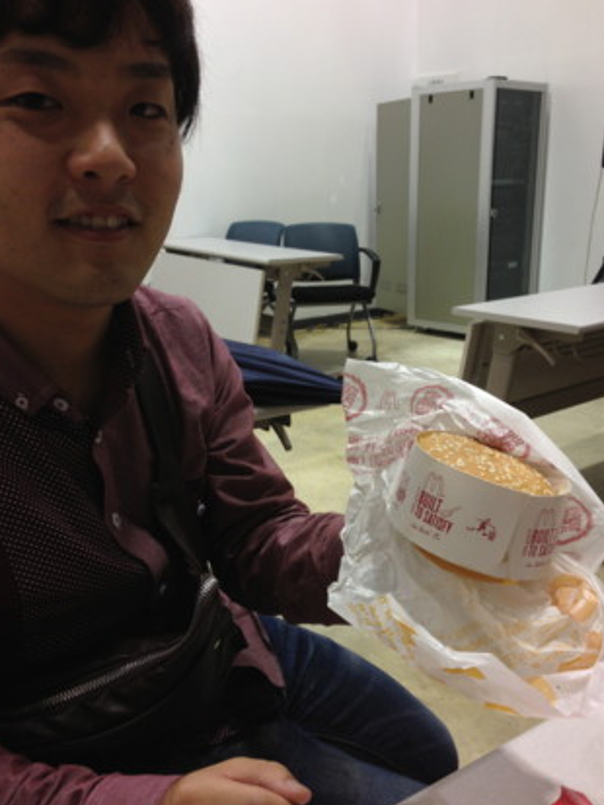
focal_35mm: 36
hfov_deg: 39.7
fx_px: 837
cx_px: 308
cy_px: 419
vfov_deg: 51.3
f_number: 2.4
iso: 50
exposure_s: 1/24
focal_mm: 4.13
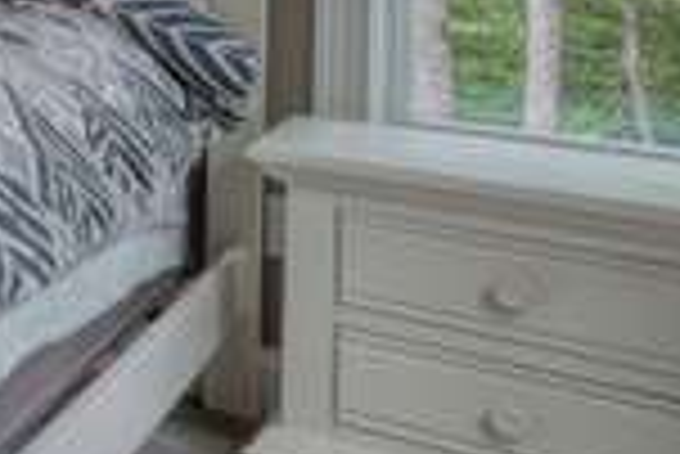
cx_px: -761
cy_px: -139
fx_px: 1248
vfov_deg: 19.1
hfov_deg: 17.7
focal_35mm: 66
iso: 125
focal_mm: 10
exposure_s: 1/1.6
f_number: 9
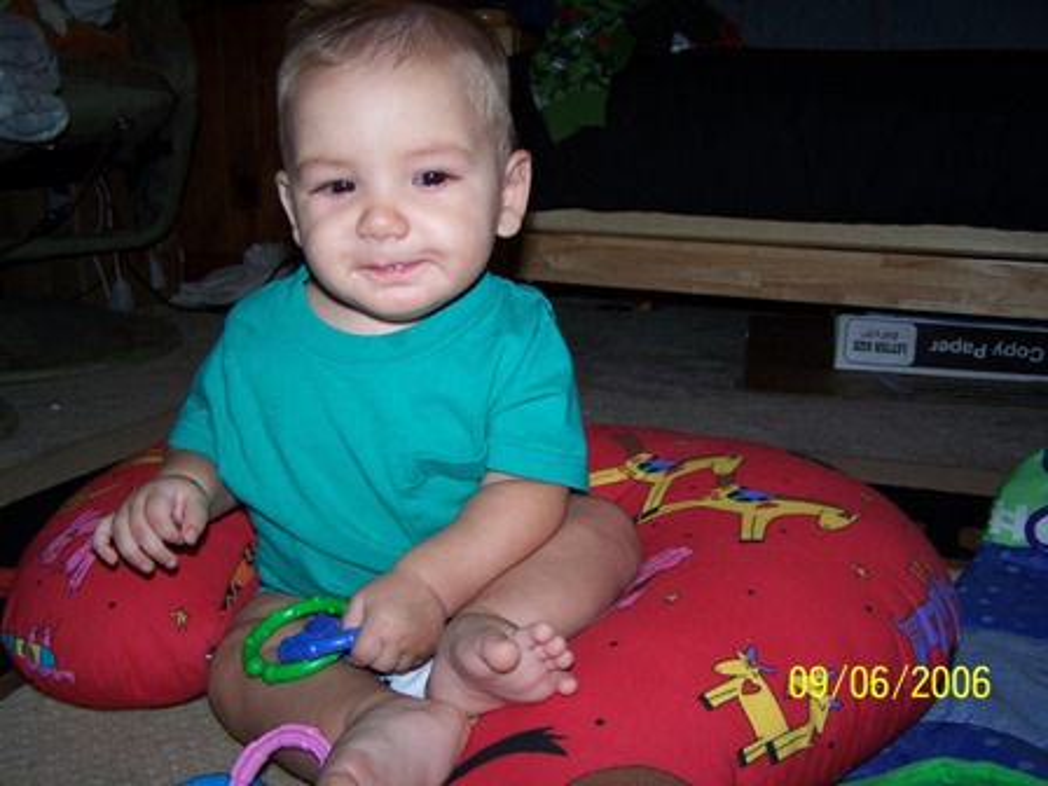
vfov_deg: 37.7
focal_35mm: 38
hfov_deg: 49.0
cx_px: 524
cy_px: 393
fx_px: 1150
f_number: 2.8
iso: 80
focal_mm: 6.3
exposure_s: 1/60
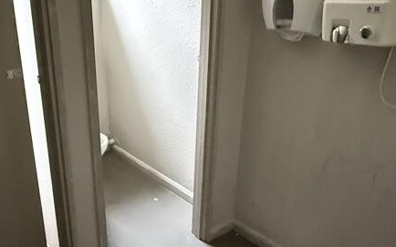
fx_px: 378
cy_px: 138
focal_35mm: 35
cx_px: 157
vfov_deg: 36.2
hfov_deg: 54.9
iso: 1250
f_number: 2.2
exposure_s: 1/57
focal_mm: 2.22
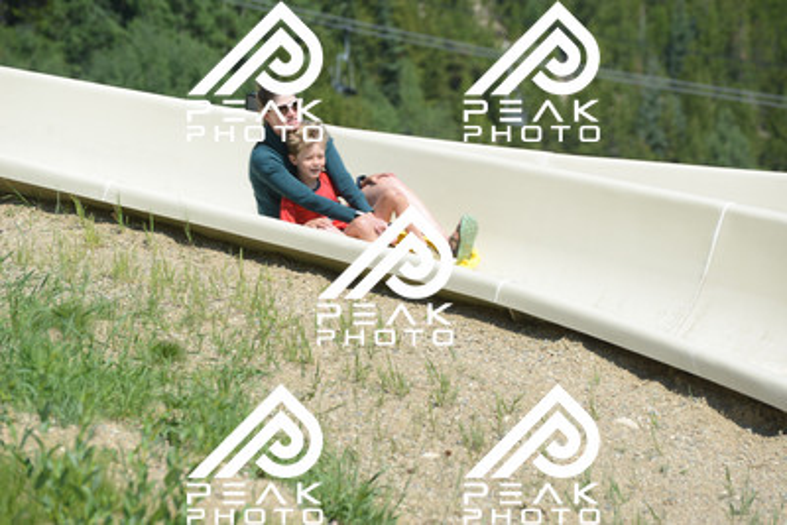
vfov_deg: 7.0
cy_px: 262
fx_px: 4264
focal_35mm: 195
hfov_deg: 10.5
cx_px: 394
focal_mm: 195
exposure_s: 1/640
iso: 220
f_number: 6.3
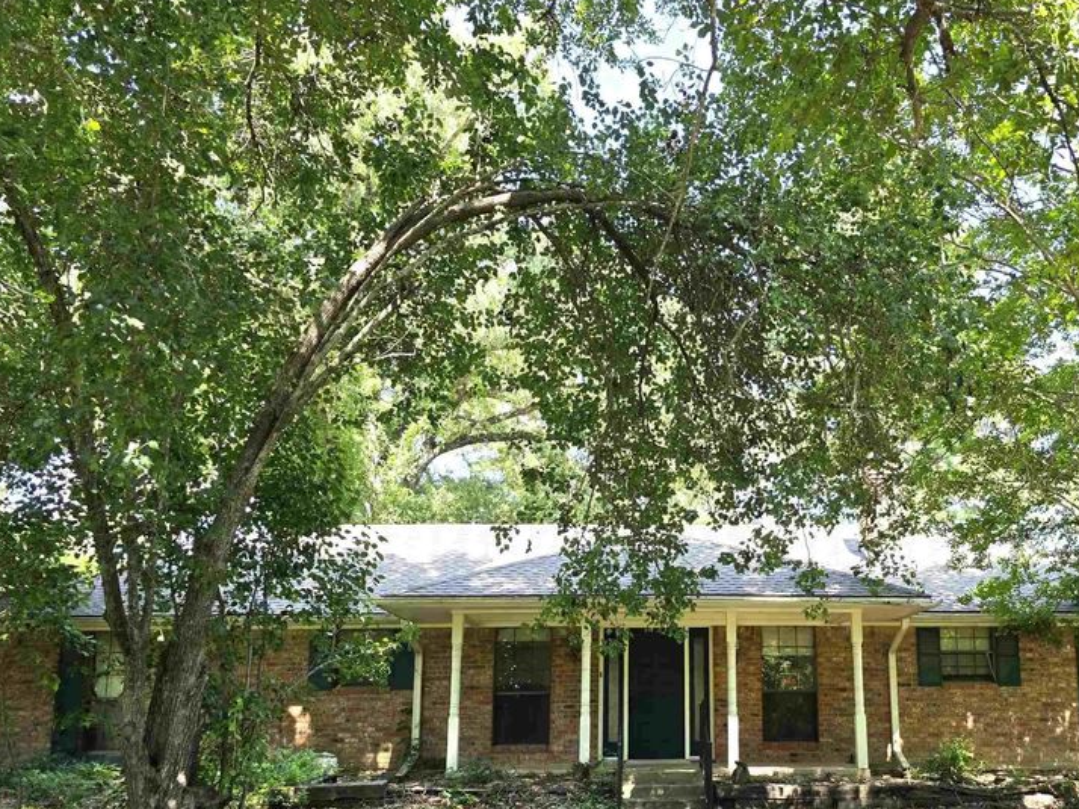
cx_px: 686
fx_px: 1028
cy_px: 544
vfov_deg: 42.3
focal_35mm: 33
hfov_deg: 54.6
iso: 40
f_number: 1.7
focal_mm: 6.3
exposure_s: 1/359
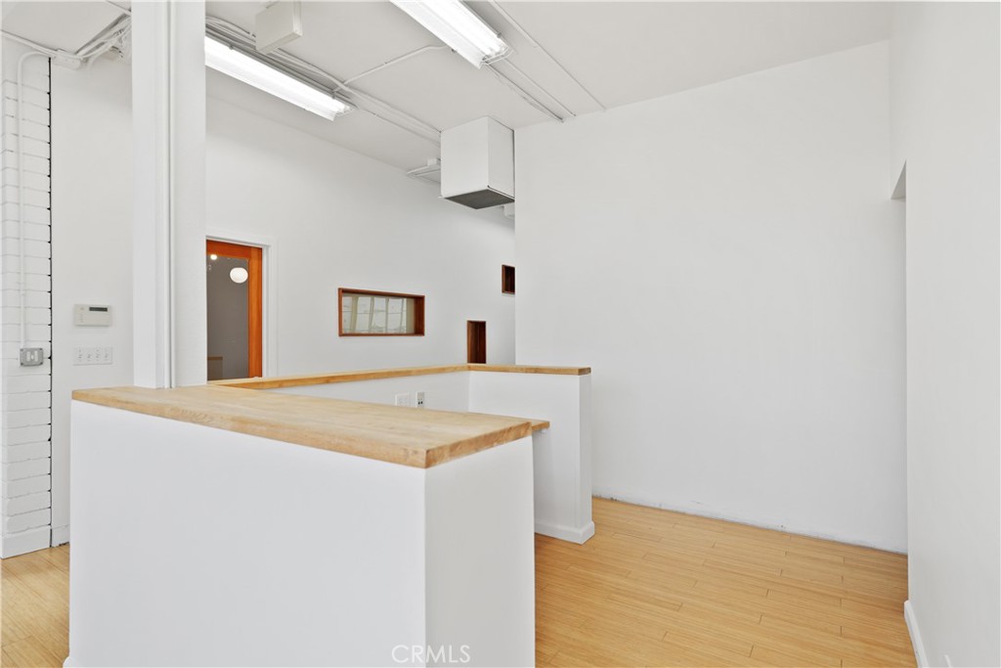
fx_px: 514
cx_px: 500
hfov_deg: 88.4
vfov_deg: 66.0
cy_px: 334
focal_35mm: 18
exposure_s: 1/15
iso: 100
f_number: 4
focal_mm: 18.5
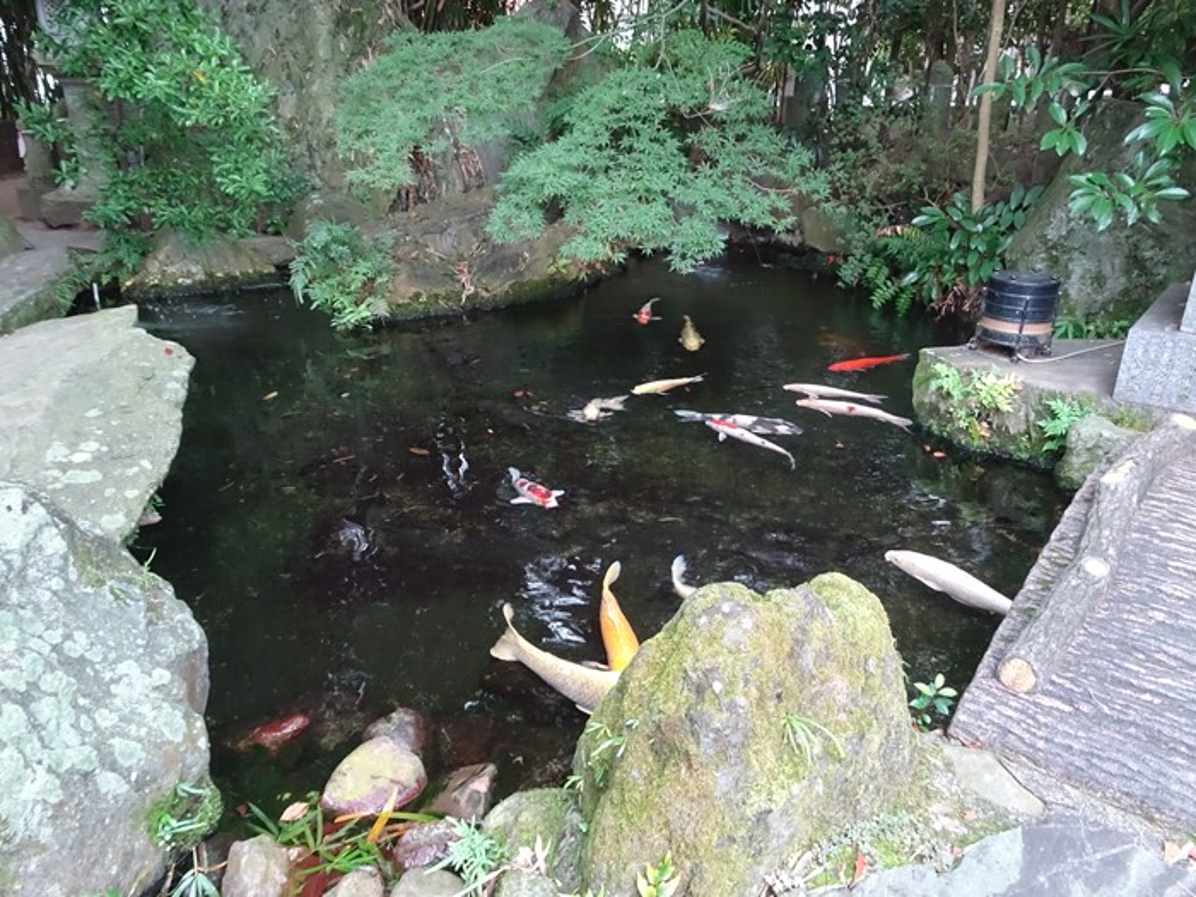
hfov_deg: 69.4
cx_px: 598
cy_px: 448
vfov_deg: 54.9
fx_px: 864
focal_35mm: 25
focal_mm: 4.34
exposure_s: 1/30
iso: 640
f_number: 3.5
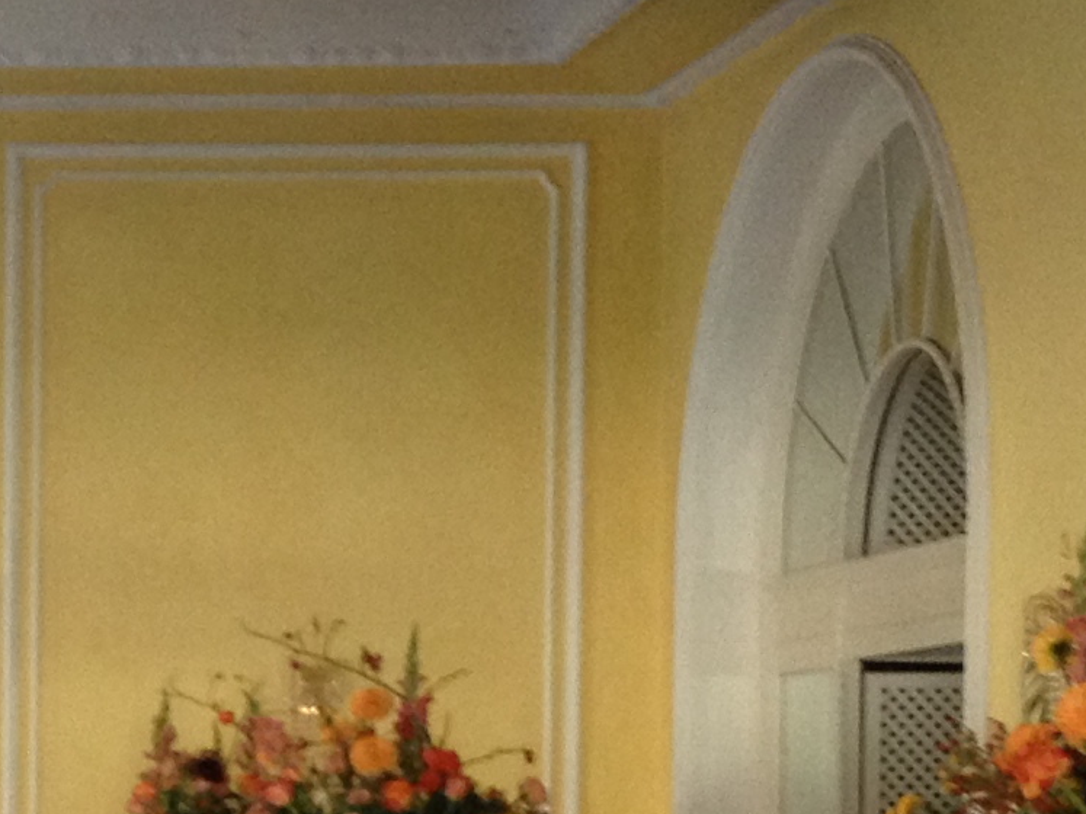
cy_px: 882
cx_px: -474
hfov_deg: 12.4
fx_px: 4799
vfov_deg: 9.6
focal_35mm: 153
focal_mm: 4.28
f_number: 2.4
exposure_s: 1/20
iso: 160
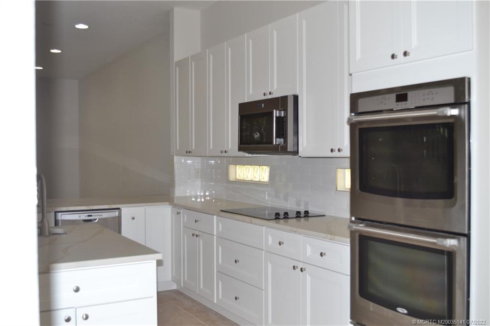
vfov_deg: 36.8
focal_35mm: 36
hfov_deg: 53.1
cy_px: 163
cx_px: 245
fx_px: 490
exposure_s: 1/200
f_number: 4.5
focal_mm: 24
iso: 400
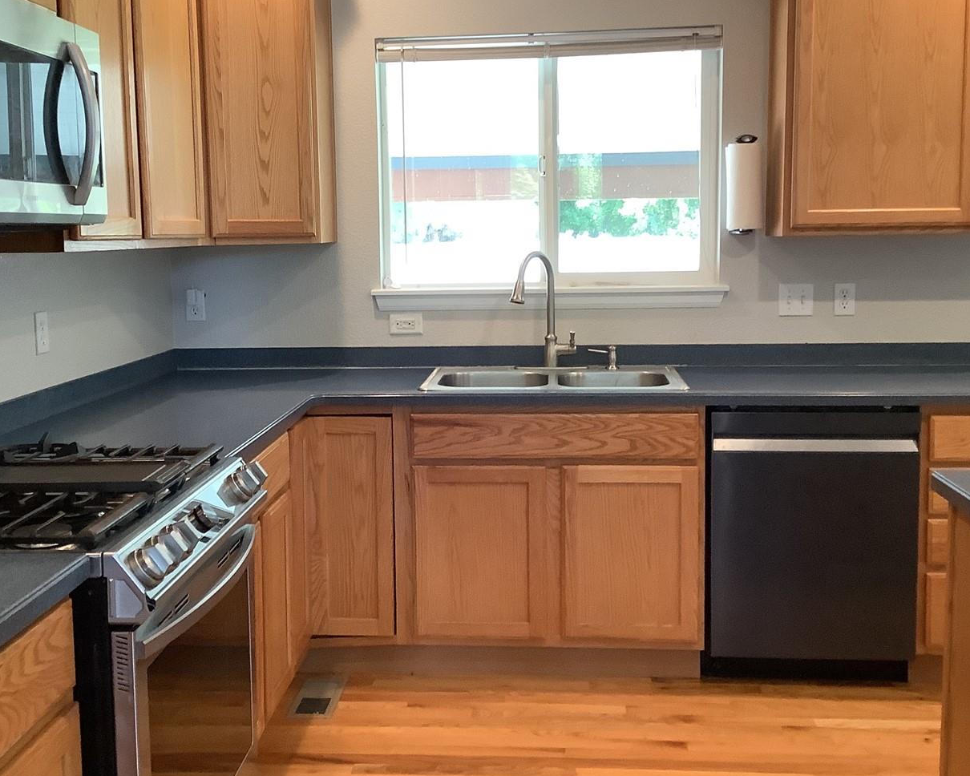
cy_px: 350
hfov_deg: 45.8
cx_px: 460
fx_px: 1148
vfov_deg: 37.3
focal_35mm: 40
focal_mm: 3.3
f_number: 2.4
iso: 200
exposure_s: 1/60
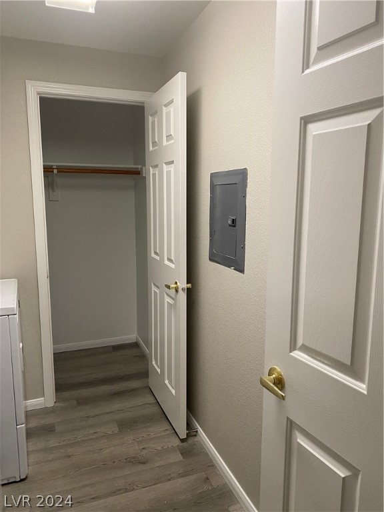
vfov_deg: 67.3
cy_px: 256
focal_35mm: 26
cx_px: 192
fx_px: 385
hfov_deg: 53.1
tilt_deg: -8.3
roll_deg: -0.2
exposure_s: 1/60
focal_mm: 4.25
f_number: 1.8
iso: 125
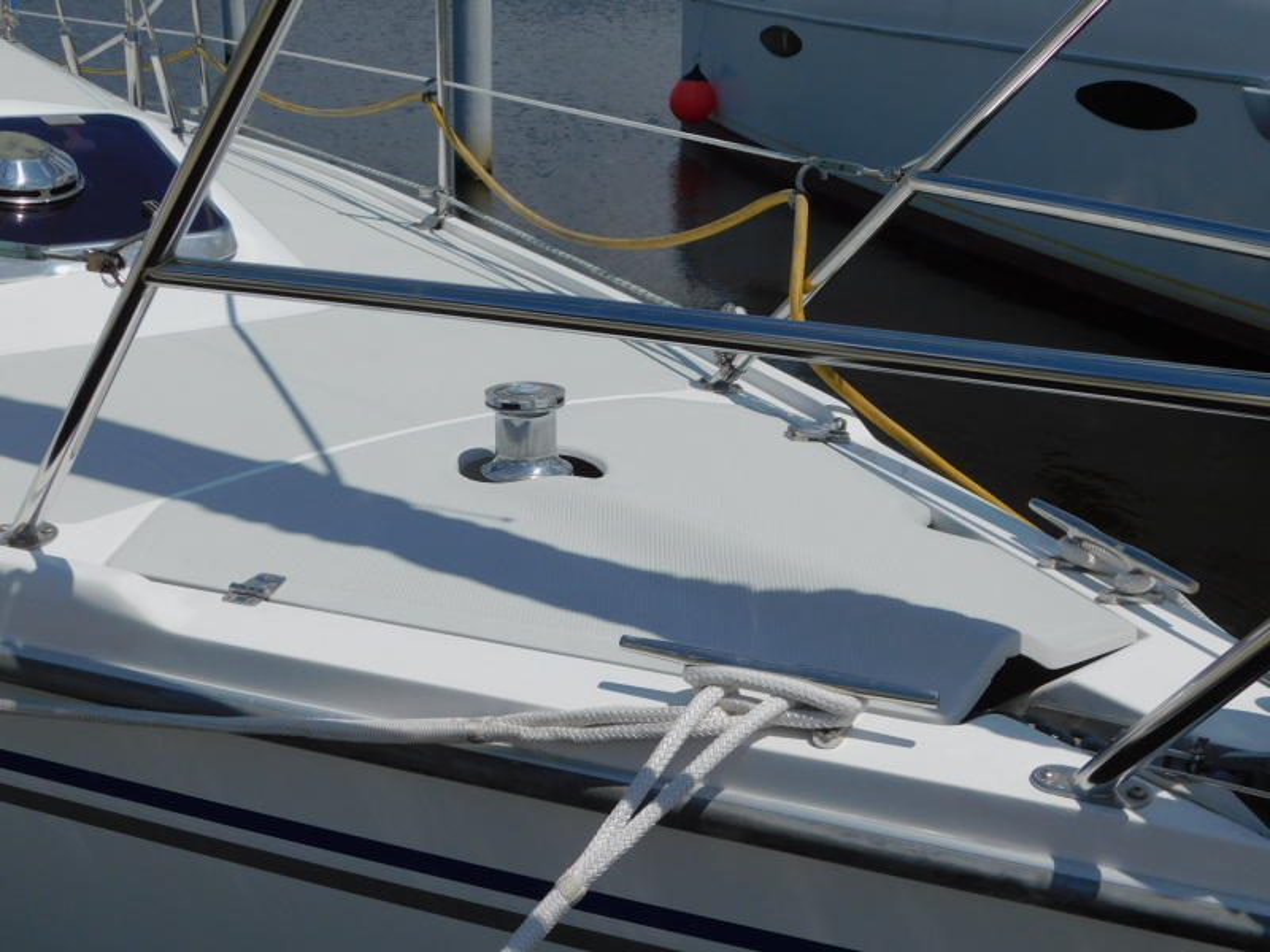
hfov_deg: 42.1
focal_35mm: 45
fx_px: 1651
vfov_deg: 32.2
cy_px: 476
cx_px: 635
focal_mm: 8
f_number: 7.4
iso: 125
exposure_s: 1/1000
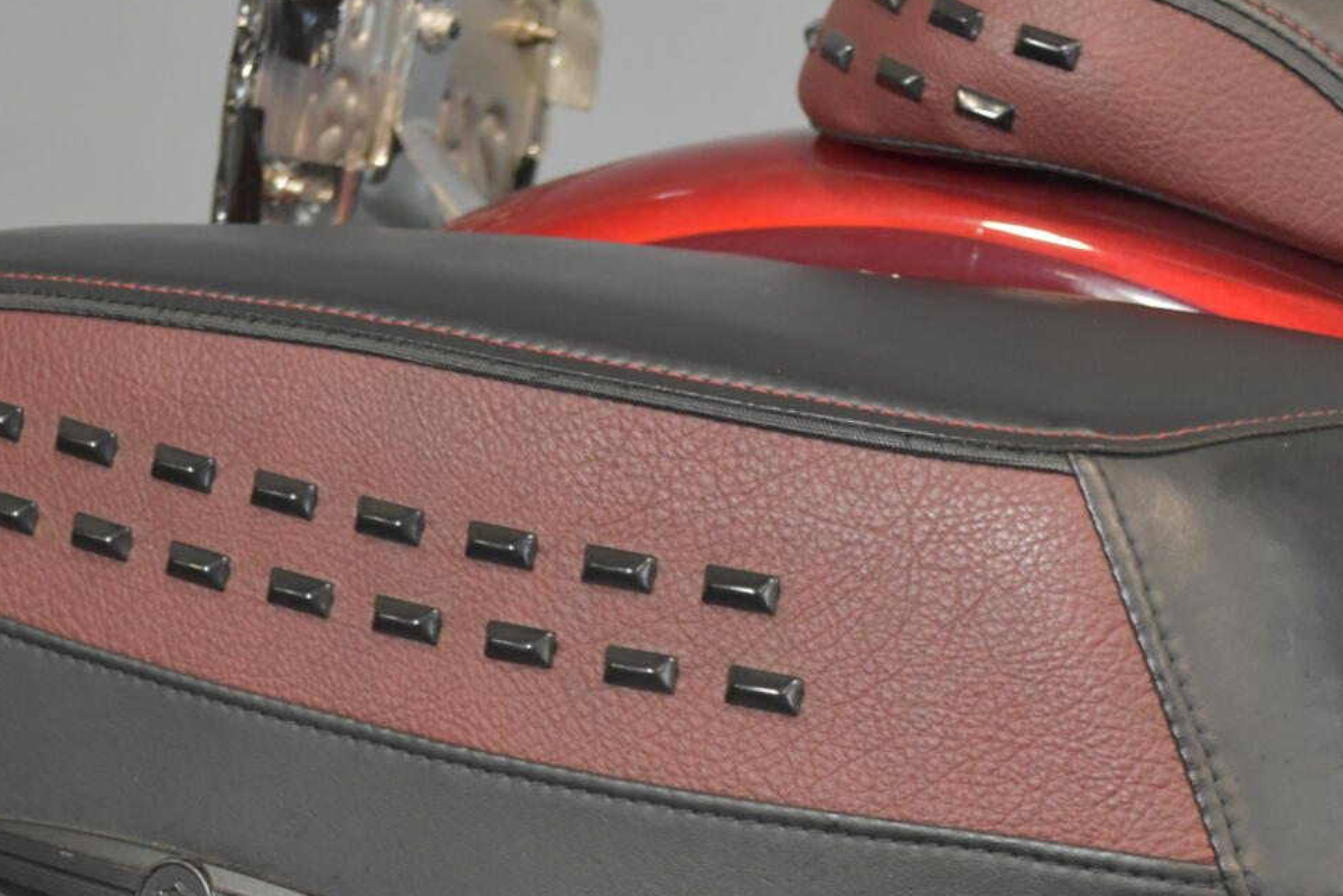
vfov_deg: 13.5
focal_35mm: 100
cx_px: 778
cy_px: 880
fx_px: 3732
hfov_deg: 20.4
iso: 1600
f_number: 4.8
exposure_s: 1/25
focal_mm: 32
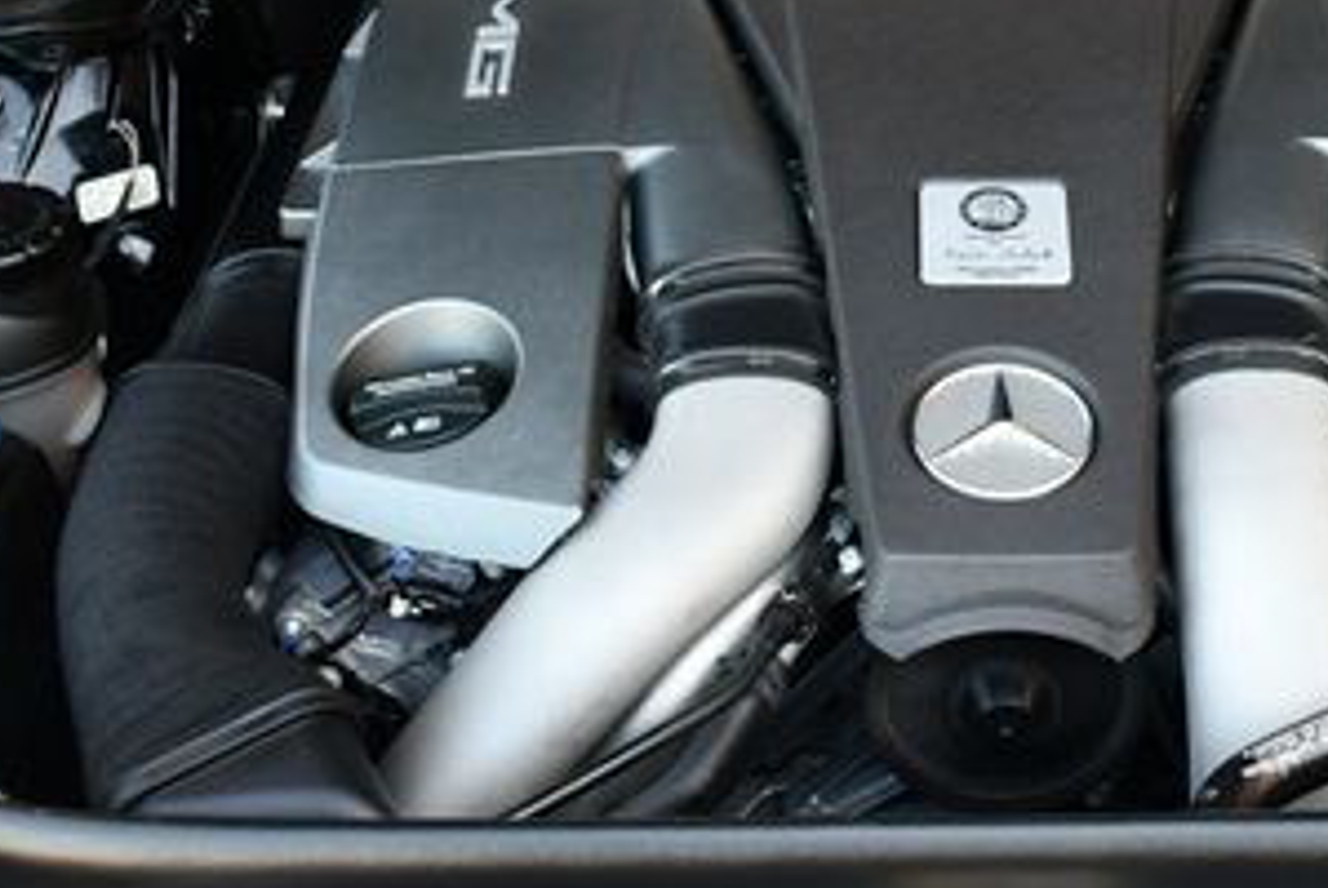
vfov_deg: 17.3
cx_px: 924
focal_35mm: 77
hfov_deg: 26.1
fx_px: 2843
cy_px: -31
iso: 500
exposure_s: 1/250
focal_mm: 18
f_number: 3.5
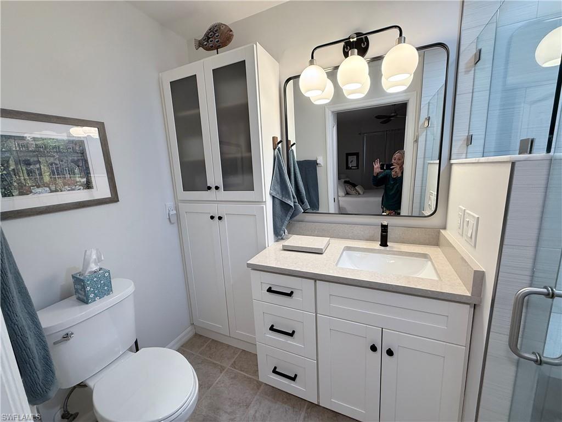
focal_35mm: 14
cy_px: 211
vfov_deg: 85.7
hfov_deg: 102.1
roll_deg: +2.4
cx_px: 281
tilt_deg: -9.7
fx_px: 227
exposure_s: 1/120
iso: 200
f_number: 2.2
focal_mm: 2.22
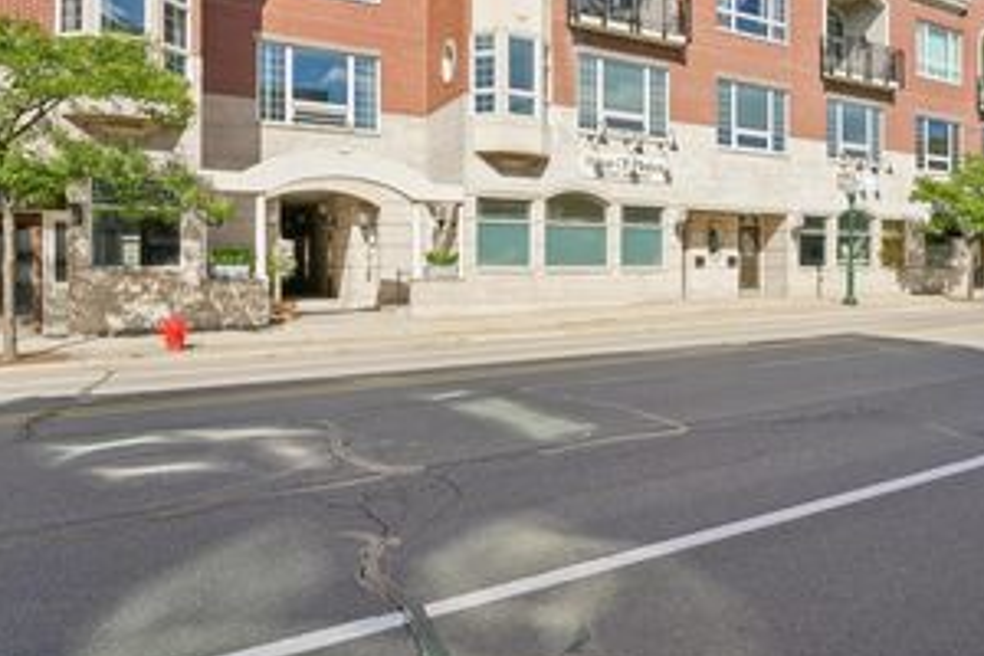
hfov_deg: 67.9
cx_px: 702
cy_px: 198
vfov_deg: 49.7
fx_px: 688
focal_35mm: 25
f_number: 8
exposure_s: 1/250
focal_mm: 15.1
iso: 100
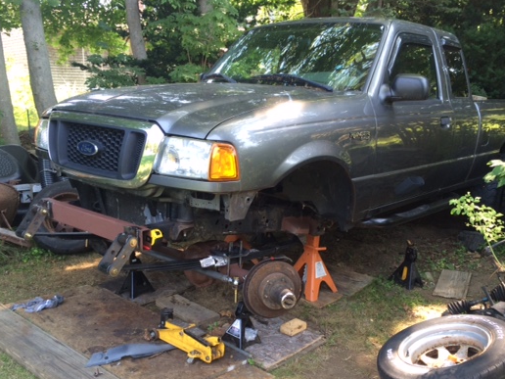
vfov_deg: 39.5
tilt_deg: -12.6
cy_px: 224
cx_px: 270
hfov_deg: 51.3
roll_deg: +0.8
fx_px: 525
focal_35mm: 36
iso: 40
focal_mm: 4.15
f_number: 2.2
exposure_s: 1/60
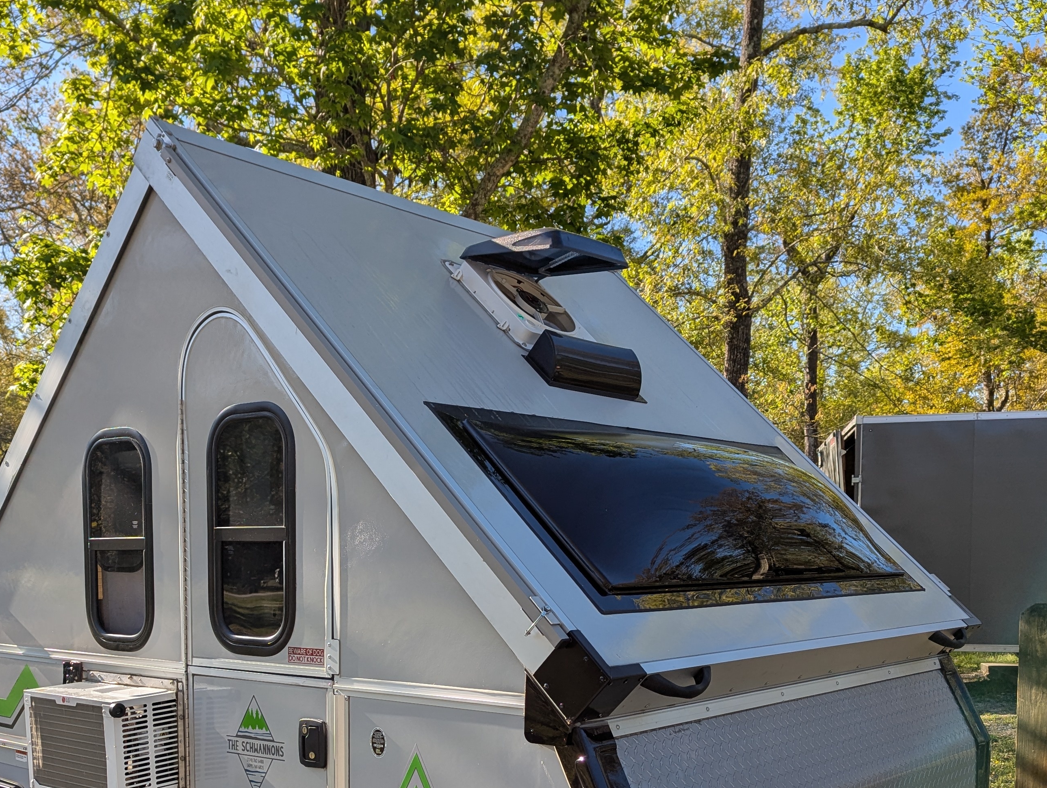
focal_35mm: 38
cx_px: 447
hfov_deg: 48.8
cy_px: 623
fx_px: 1151
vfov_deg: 36.6
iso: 41
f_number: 1.85
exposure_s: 1/1038
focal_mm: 6.81
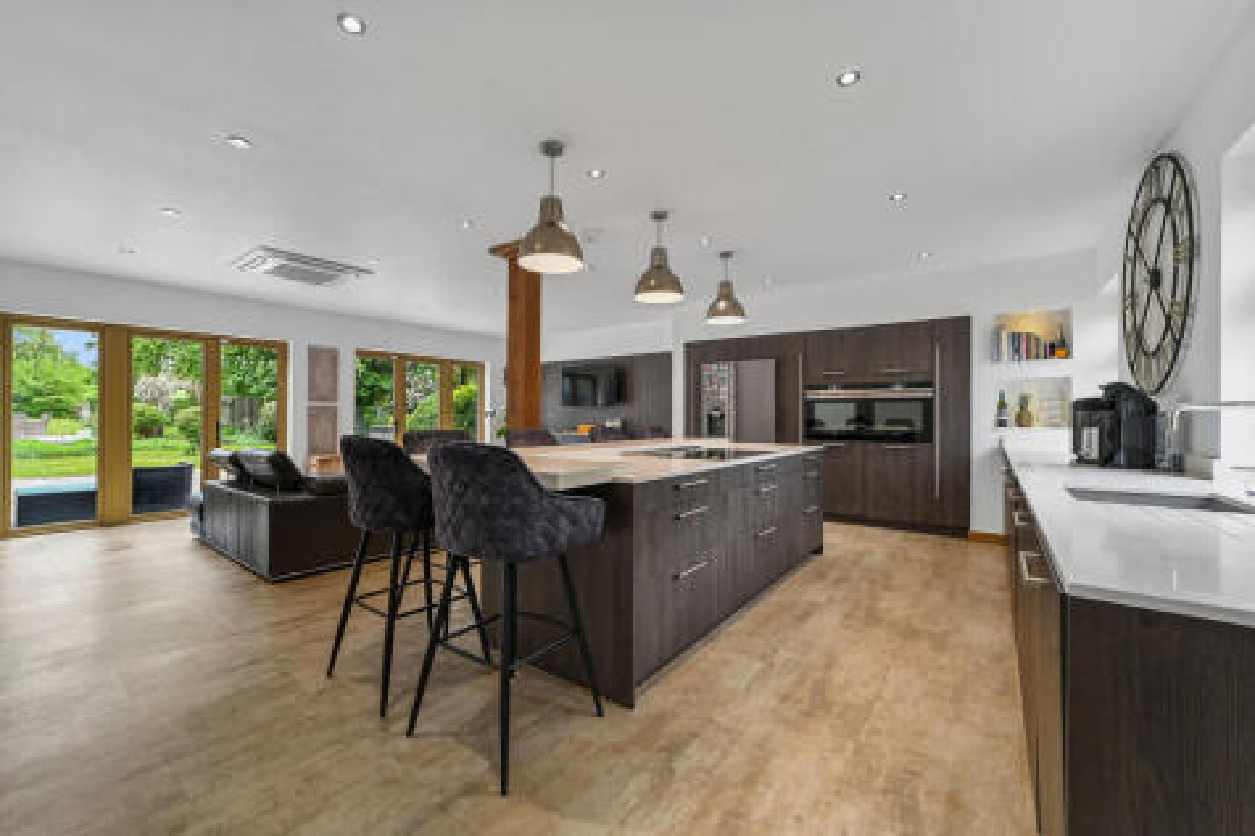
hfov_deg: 104.3
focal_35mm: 14
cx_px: 628
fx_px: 488
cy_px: 418
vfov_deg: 81.2
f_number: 8
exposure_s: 1/2
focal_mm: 14
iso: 400
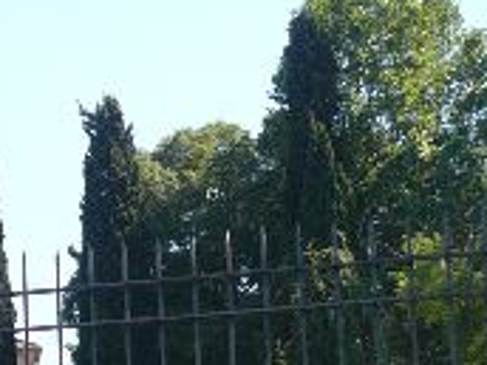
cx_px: -283
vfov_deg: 10.9
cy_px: 586
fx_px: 1829
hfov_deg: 14.0
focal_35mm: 130
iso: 100
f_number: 2.8
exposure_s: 1/640
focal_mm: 4.6
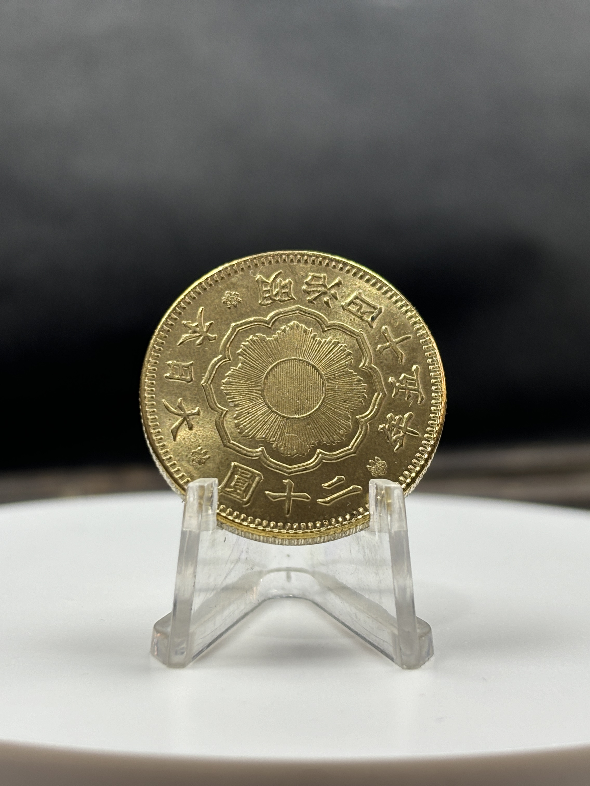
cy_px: 393
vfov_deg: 36.8
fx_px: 1182
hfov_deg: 28.0
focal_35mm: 52
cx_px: 295
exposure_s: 1/67
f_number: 1.6
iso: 50
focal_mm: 5.96
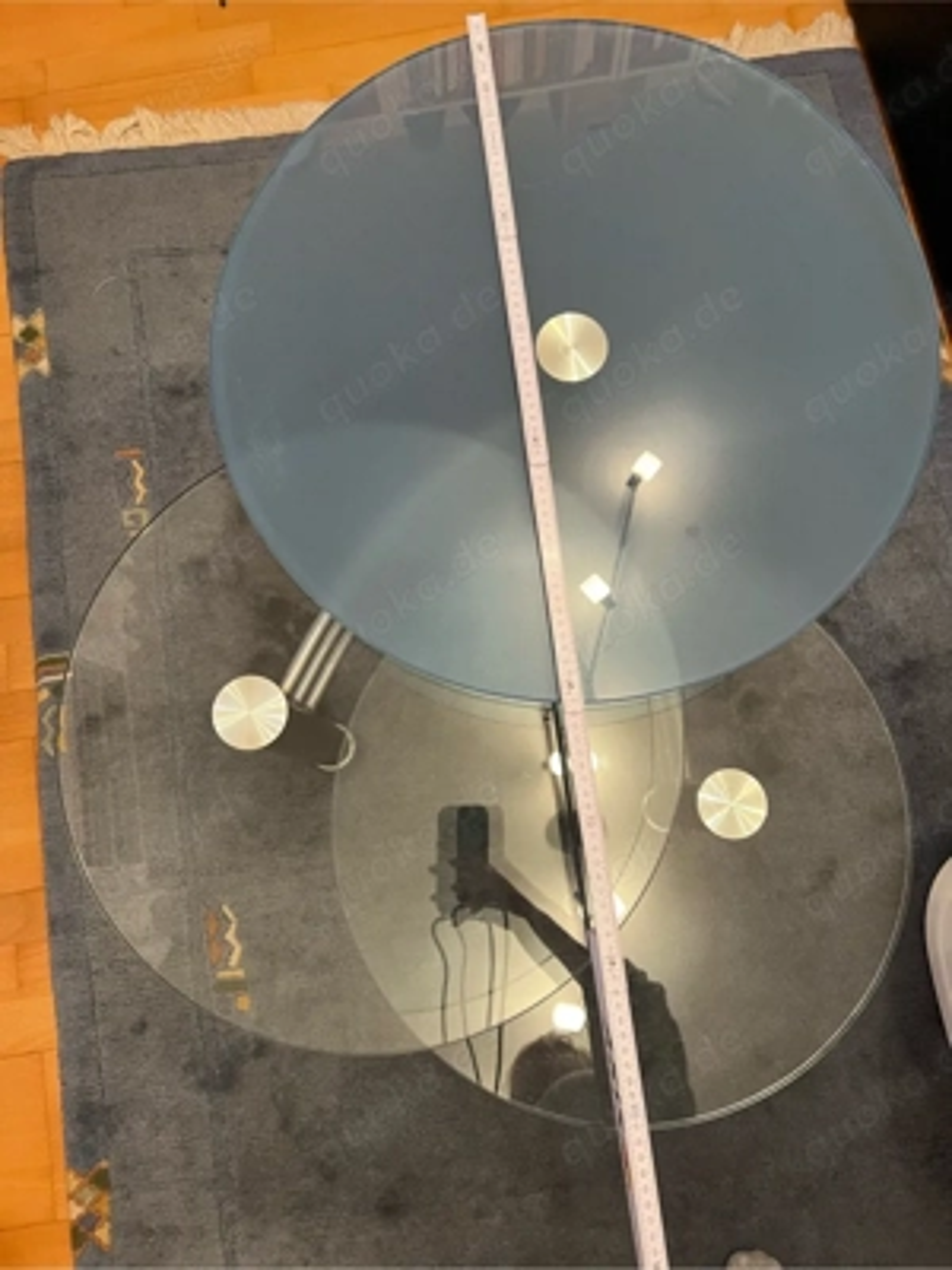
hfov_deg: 53.1
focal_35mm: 26
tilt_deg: -77.4
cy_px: 635
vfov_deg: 67.3
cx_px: 476
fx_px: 953
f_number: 1.5
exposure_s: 1/50
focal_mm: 5.7
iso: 320
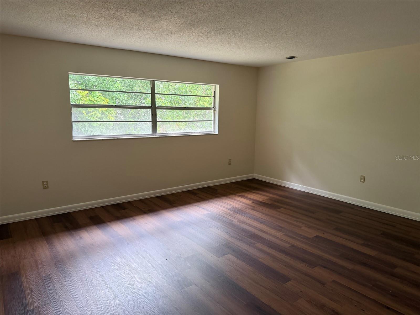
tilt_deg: -9.4
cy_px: 158
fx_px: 291
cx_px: 210
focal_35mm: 24
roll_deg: -0.3
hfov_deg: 71.6
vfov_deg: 56.8
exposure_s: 1/60
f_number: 1.78
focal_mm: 6.76
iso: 200
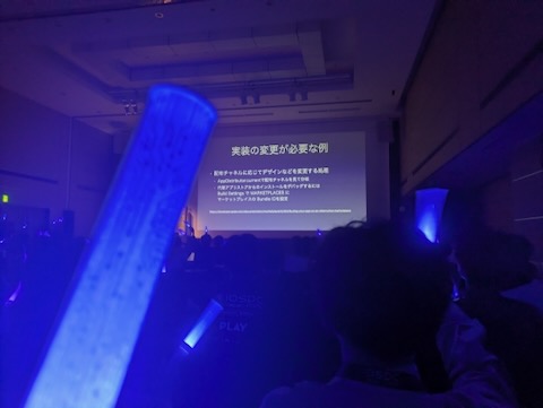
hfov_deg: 69.3
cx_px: 272
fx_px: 393
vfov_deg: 55.0
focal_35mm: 25
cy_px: 204
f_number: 1.89
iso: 48
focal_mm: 5.43
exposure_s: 1/50
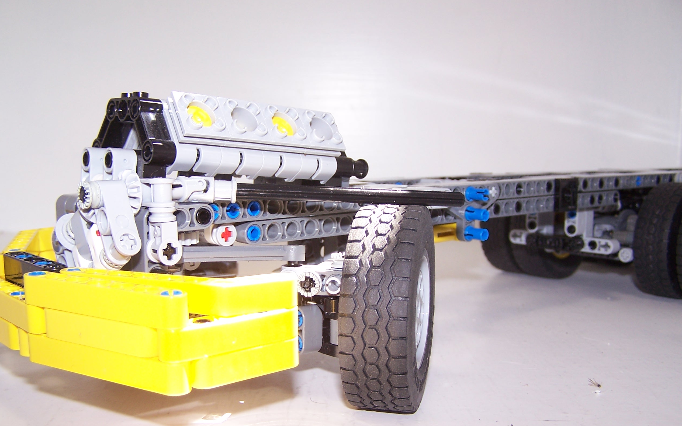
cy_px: 246
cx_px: 336
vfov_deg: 31.2
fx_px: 762
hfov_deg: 48.2
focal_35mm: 41
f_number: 2.8
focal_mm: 6.3
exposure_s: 1/90
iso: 80
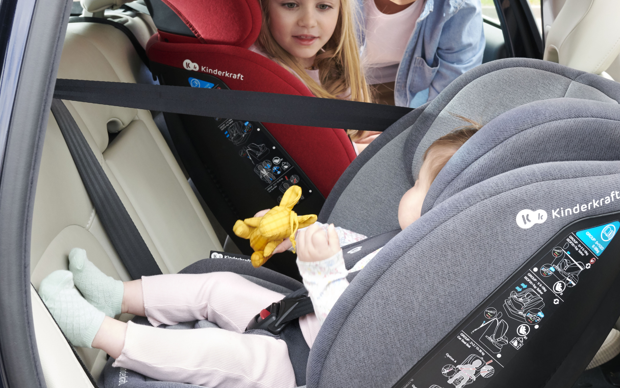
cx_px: 412
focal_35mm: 62
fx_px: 1048
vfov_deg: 20.9
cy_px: 215
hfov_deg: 32.7
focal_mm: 35
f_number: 11
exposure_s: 1/100
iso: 800
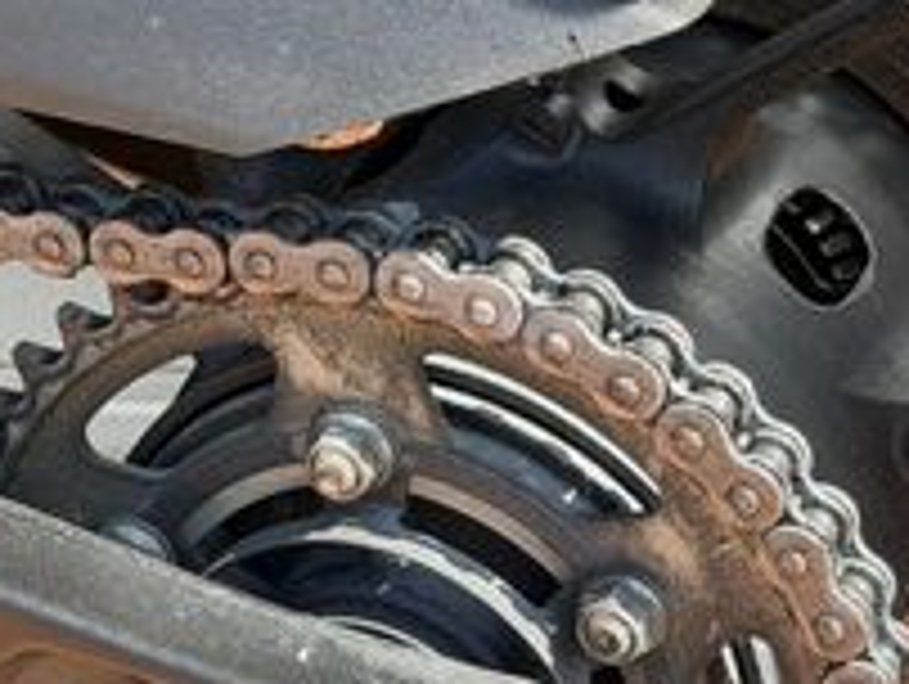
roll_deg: -0.1
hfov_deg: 12.9
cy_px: 612
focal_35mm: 152
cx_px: 202
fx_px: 3996
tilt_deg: -20.9
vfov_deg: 9.7
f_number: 1.78
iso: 100
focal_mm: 6.76
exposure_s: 1/1027
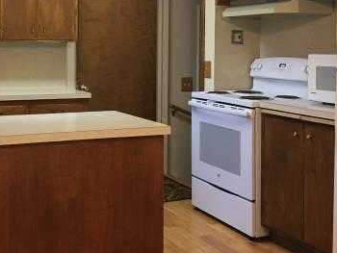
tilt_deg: -1.2
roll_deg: -0.1
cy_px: 55
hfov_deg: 35.8
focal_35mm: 53
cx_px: 115
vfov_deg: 27.1
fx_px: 516
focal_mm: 4.15
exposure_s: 1/30
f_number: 2.2
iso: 100
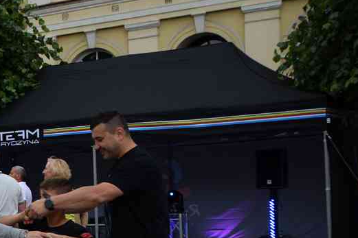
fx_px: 835
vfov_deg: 15.9
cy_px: 242
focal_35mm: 84
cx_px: -155
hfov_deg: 21.0
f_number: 4
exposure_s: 1/1000
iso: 800
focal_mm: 18
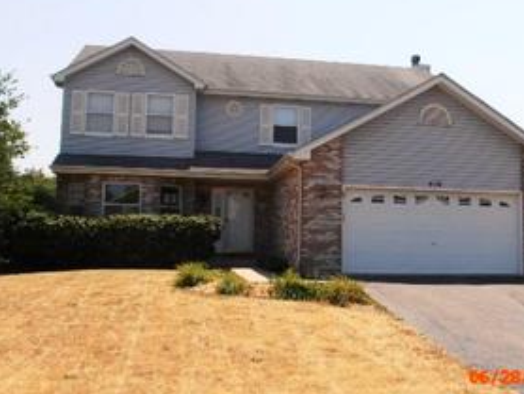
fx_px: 697
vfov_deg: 31.6
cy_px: 189
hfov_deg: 41.2
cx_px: 290
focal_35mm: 46
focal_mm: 6.61
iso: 80
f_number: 9.9
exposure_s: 1/160
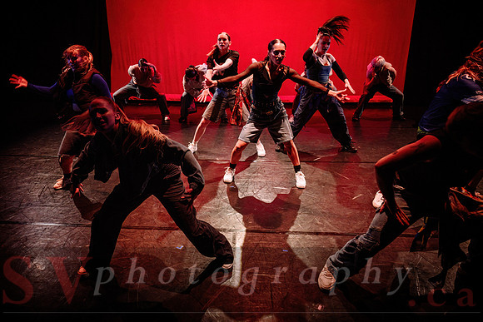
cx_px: 221
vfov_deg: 49.3
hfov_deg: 69.0
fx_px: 351
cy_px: 147
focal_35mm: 26
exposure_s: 1/300
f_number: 2.8
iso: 2000
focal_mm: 24
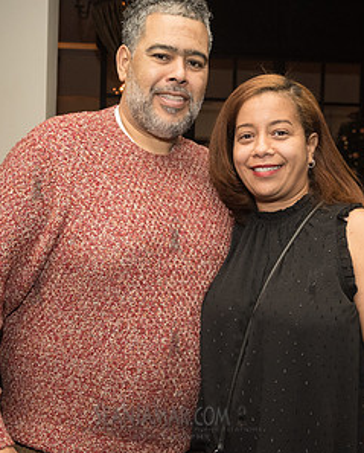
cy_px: 233
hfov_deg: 29.8
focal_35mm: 51
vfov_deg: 36.6
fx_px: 684
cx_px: 189
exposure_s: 1/250
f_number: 4.5
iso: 2000
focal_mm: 24
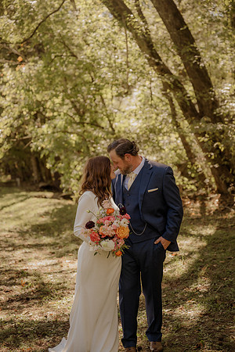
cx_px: 118
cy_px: 176
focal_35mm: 70
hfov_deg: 19.5
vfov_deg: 28.8
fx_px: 685
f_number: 2.8
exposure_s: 1/500
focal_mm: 70
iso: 400
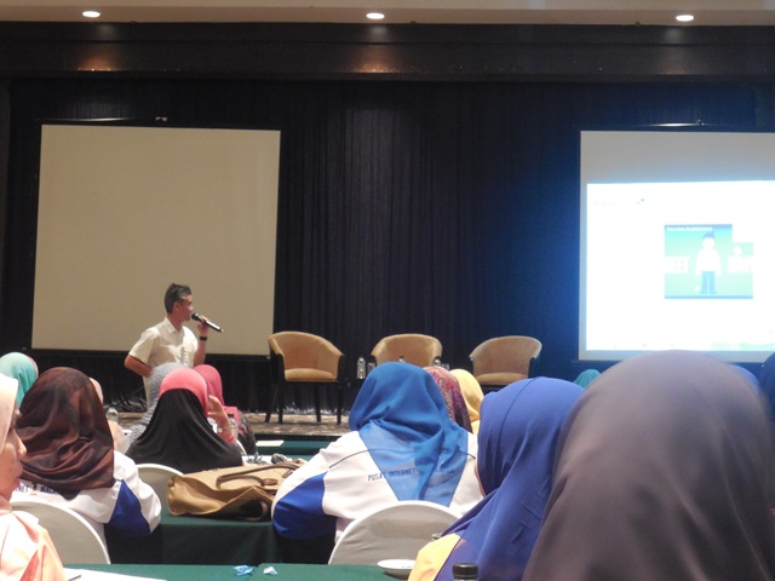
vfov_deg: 23.3
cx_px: 388
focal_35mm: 63
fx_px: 1410
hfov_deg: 30.7
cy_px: 290
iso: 800
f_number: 5.6
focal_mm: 11.3
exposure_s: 1/4
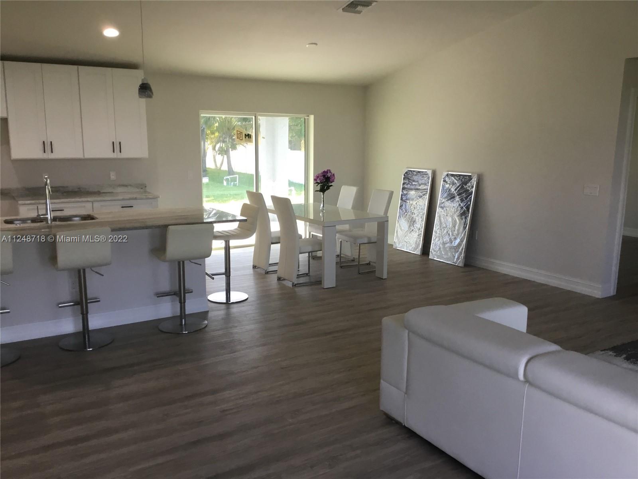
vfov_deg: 45.4
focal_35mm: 31
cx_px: 319
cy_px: 240
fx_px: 571
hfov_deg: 58.4
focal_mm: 3.3
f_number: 2.4
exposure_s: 1/40
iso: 25
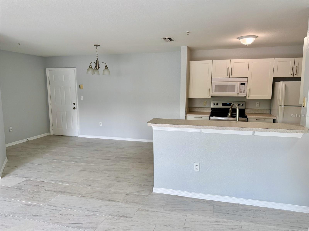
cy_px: 116
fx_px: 214
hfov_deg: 71.6
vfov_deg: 56.8
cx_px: 154
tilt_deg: -7.8
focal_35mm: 24
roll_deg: -0.2
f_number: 1.78
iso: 160
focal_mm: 6.76
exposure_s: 1/120
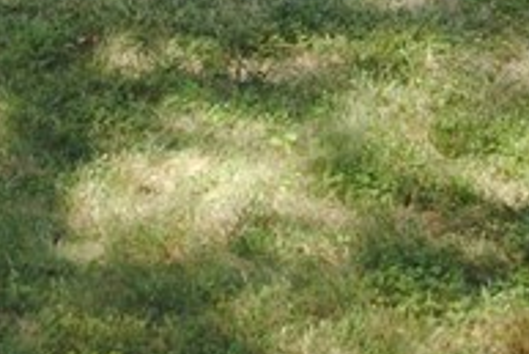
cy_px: -587
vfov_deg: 6.4
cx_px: 267
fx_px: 2970
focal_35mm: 202
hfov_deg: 10.2
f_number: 5.6
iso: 160
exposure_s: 1/125
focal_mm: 24
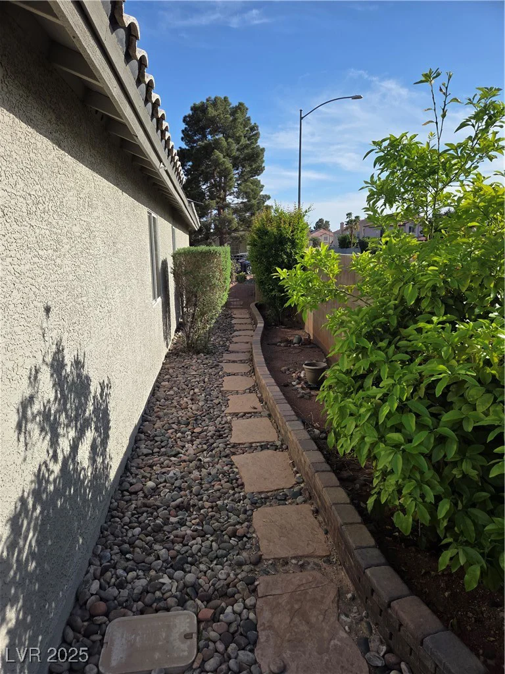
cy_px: 337
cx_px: 252
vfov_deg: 73.9
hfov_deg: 58.9
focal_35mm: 23
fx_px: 447
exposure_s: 1/4187
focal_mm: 5.4
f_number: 1.8
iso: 80
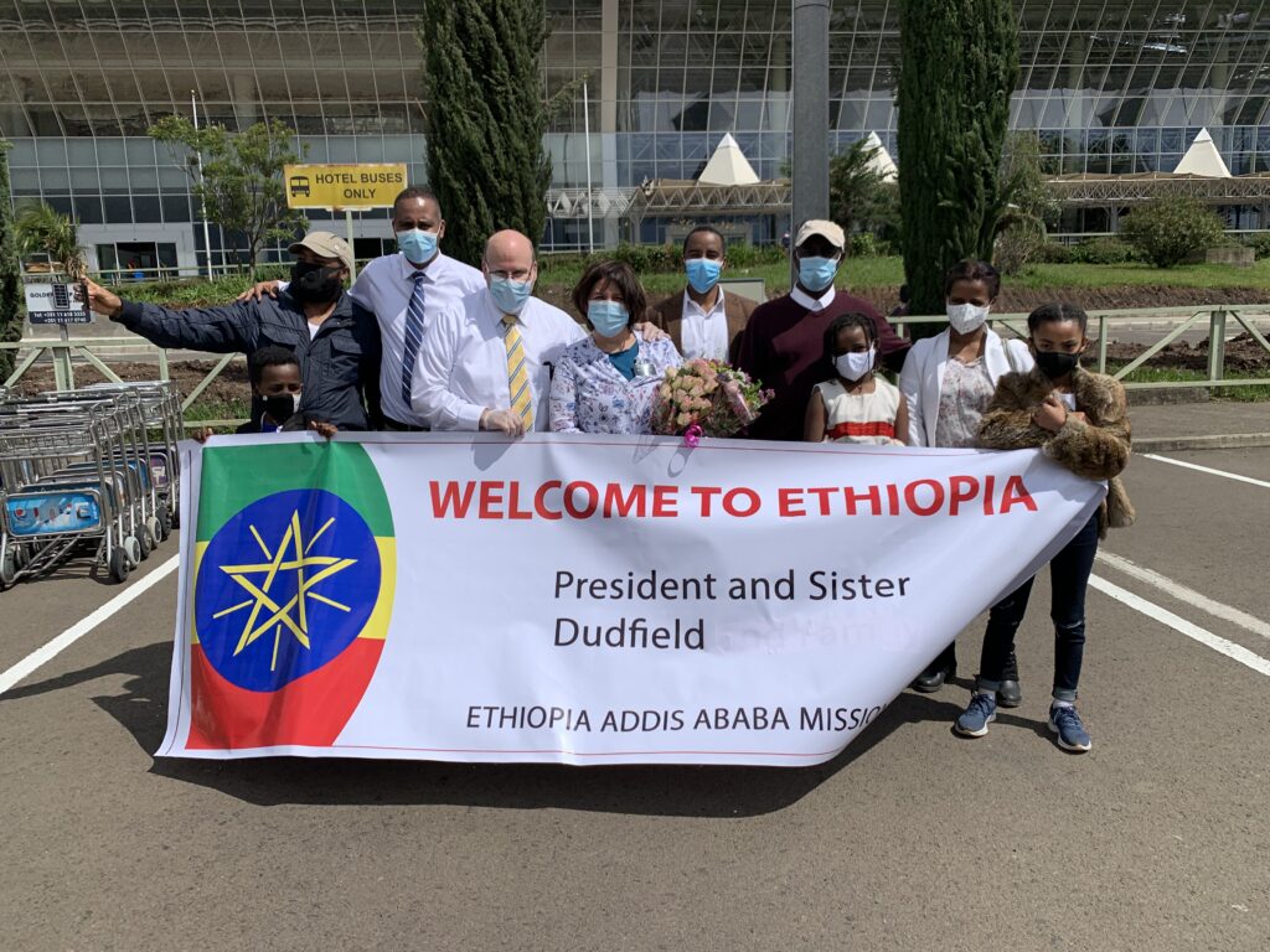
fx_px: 954
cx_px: 635
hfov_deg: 67.3
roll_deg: +1.6
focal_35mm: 26
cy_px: 476
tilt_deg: -8.8
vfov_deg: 53.1
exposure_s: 1/6061
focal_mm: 4.25
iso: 25
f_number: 1.8
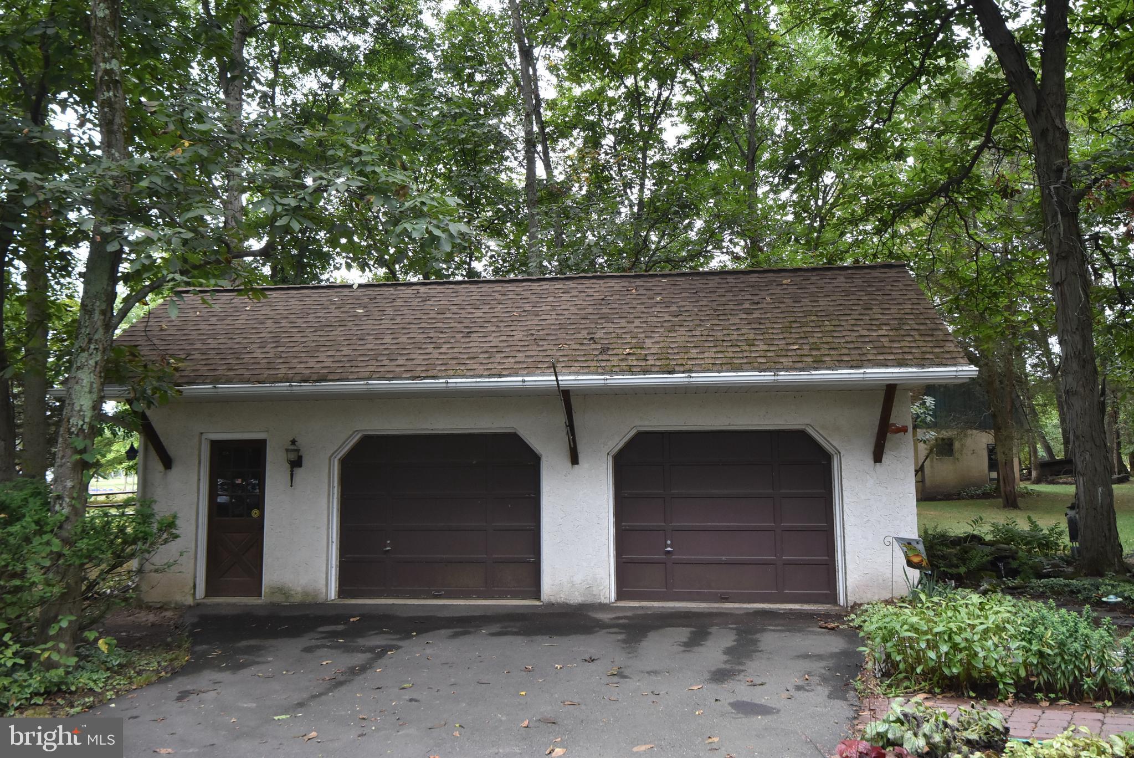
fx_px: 804
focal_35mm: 26
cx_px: 567
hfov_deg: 70.4
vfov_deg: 50.5
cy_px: 379
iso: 800
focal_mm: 17
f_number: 5.6
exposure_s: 1/125
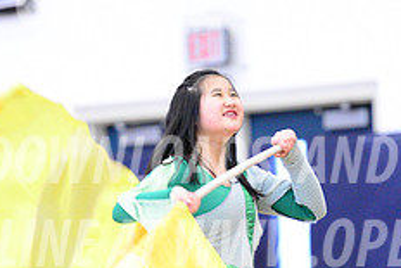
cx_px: 213
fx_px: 4592
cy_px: 237
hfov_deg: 5.0
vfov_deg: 3.3
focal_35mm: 412
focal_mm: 165
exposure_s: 1/320
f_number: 2.8
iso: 8000
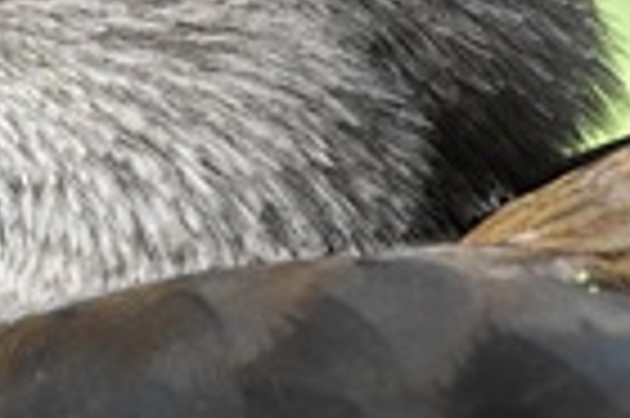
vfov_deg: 0.5
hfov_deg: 0.8
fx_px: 45988
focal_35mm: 2631
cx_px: -130
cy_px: 29
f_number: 13
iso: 5000
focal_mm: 600
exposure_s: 1/2000
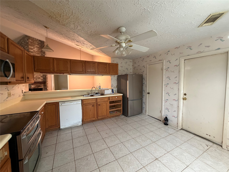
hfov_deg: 102.1
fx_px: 93
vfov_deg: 85.7
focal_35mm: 14
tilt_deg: -3.5
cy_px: 86
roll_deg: +0.7
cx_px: 114
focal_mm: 2.22
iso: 400
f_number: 2.2
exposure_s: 1/60
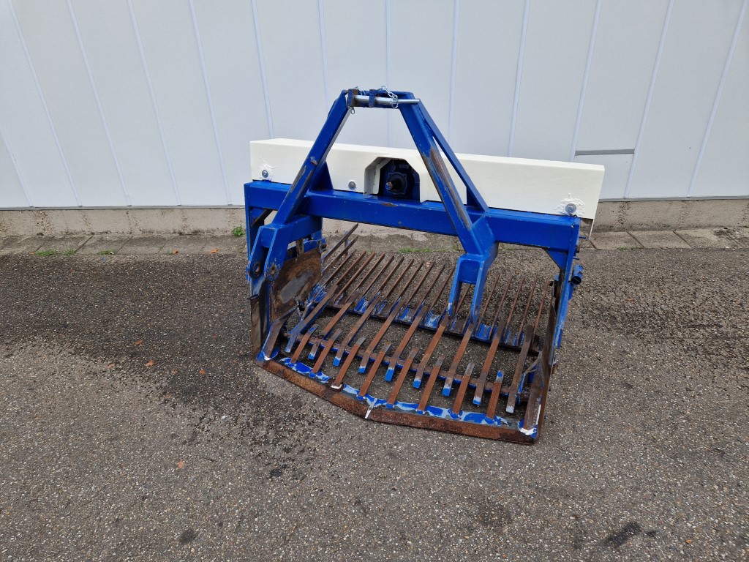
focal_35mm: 23
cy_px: 281
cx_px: 374
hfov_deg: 73.9
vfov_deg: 58.9
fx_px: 498
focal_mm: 5.4
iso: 50
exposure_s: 1/315
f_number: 1.8
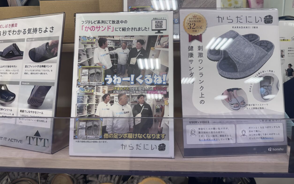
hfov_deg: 70.4
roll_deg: +0.7
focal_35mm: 26
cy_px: 82
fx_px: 208
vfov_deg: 47.5
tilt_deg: -8.2
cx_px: 150
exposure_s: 1/100
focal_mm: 6.76
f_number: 1.78
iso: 64
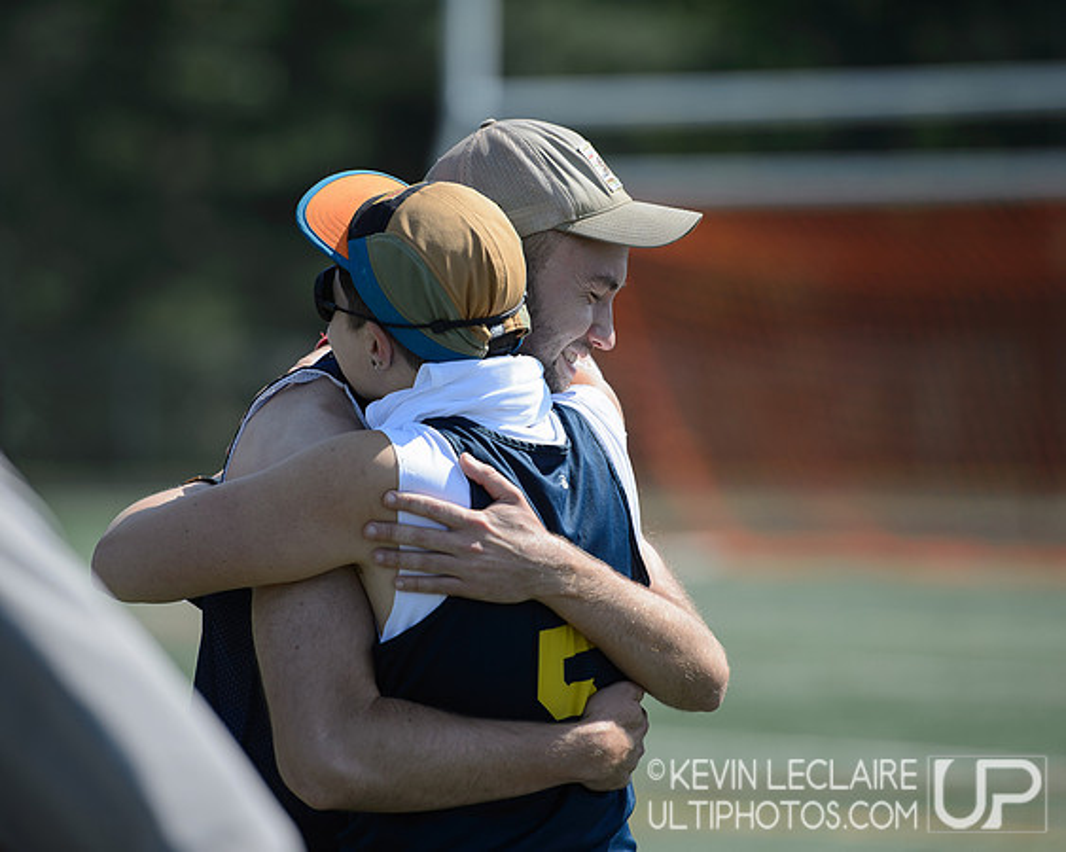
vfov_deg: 7.1
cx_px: 489
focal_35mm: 219
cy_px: 380
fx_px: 6894
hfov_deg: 8.8
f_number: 2.8
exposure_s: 1/2000
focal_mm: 175
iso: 200
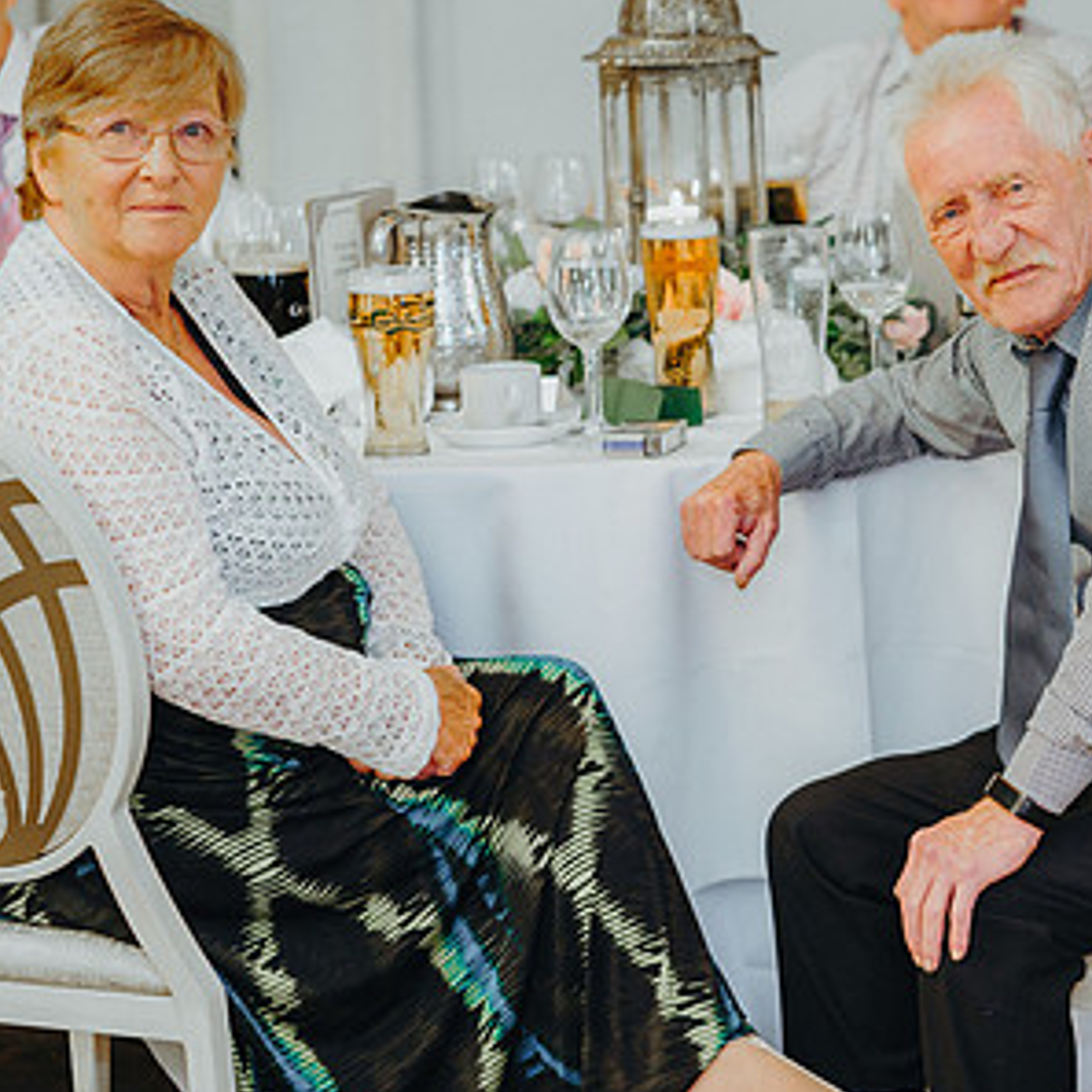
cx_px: 1000
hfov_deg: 12.3
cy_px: 531
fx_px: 5032
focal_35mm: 141
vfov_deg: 12.4
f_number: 2.8
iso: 2000
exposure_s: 1/125
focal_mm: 85
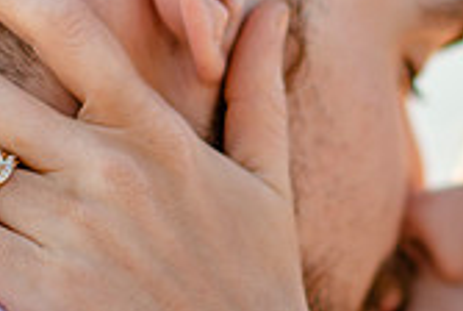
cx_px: 445
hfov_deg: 4.4
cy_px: 182
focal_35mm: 464
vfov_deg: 3.0
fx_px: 5978
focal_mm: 85
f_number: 1.8
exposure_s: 1/1600
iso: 160
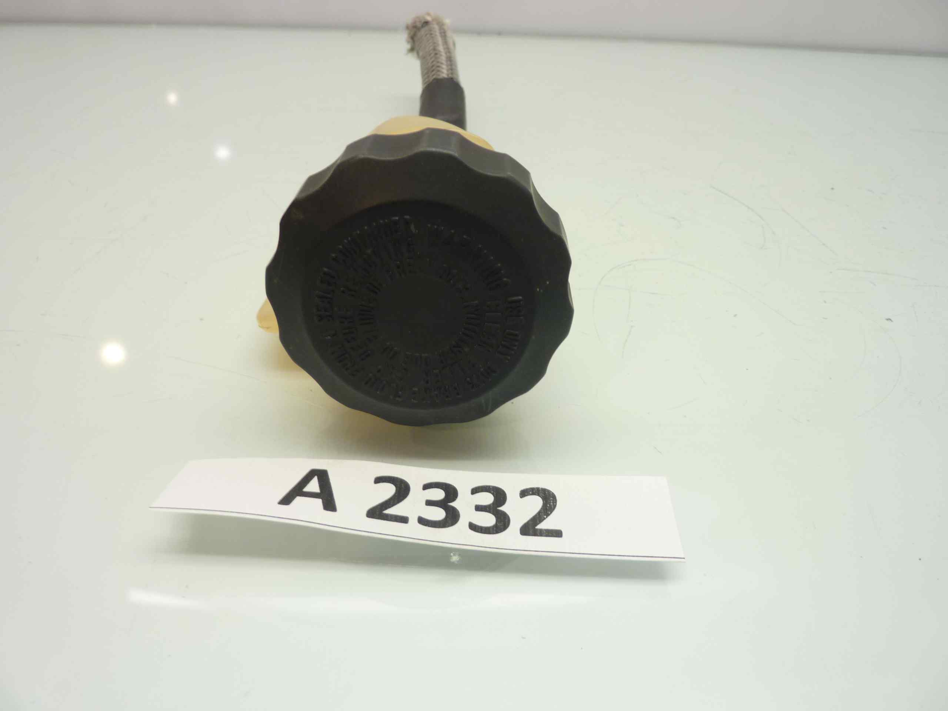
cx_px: 474
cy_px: 356
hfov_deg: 69.4
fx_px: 685
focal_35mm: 25
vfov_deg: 54.9
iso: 80
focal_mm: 4.1
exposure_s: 1/15
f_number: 3.3
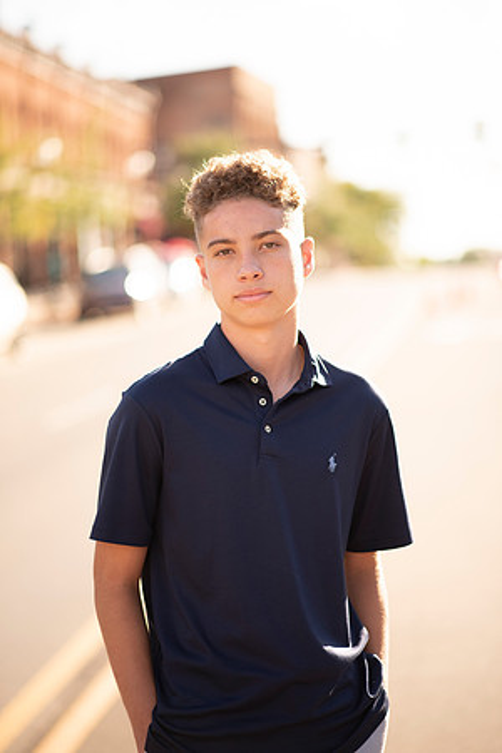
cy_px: 376
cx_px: 251
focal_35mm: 85
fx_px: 1778
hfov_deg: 16.1
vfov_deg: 23.9
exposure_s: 1/1600
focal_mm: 85
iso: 125
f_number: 1.8
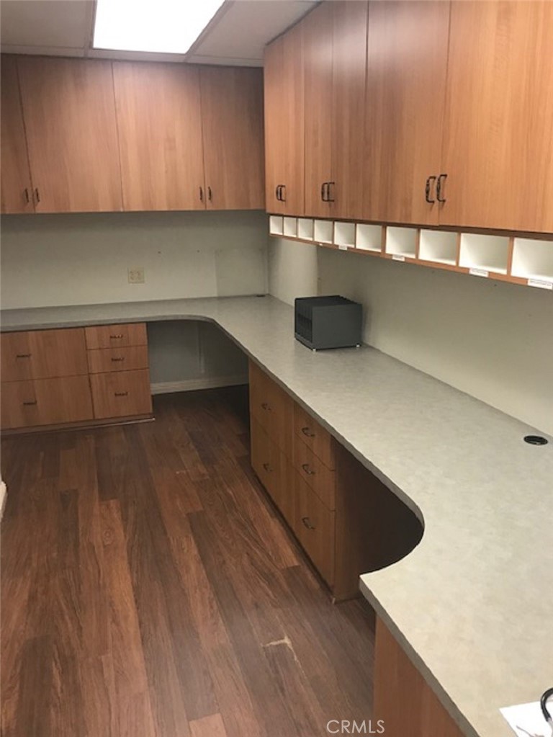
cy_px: 368
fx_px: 596
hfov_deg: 49.8
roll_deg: +1.8
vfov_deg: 63.4
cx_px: 276
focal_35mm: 28
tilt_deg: -14.7
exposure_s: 1/30
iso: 32
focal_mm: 3.99
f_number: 1.8
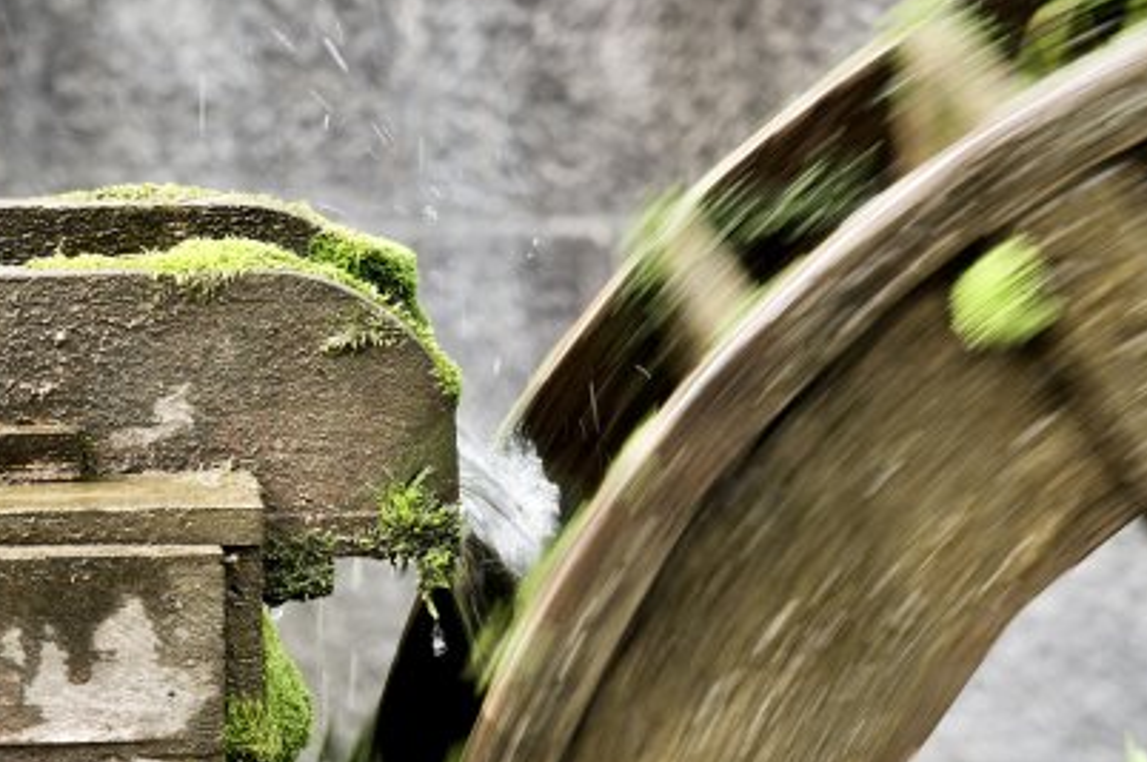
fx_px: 8719
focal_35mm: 274
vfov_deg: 5.0
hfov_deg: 7.5
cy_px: 488
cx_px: 377
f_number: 9
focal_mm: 120
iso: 200
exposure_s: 1/50
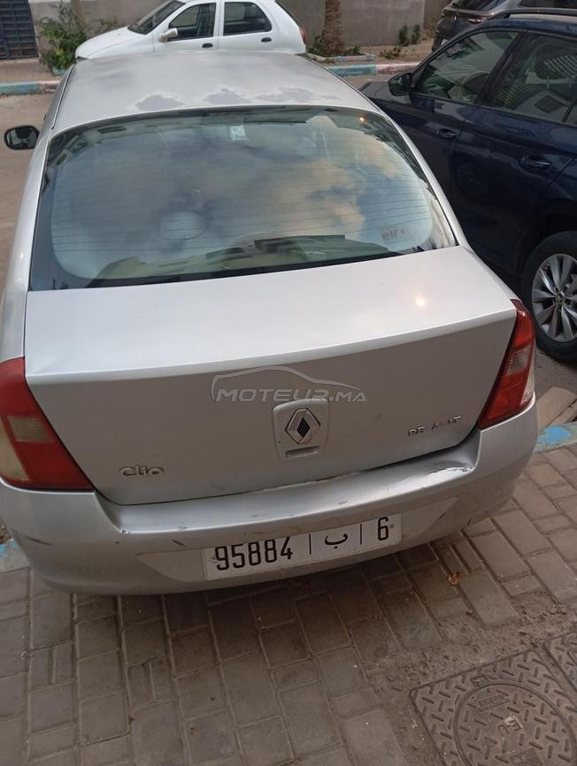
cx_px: 288
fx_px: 621
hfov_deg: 49.9
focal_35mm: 28
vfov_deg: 63.4
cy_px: 383
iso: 437
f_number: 1.8
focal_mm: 4.22
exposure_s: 1/50
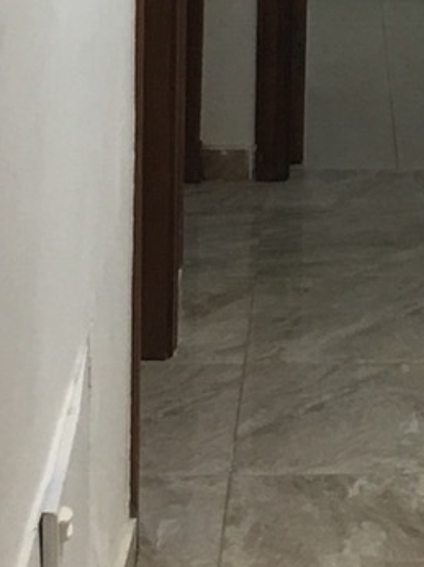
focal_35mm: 161
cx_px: 671
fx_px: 2633
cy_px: -131
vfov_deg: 12.0
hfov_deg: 8.9
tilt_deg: -6.5
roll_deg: -1.7
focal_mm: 4.15
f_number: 2.2
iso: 32
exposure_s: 1/17
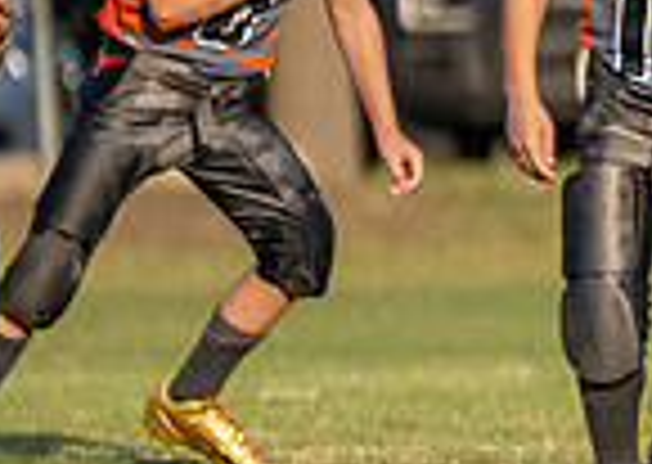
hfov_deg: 1.5
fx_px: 24305
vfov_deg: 1.1
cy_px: 196
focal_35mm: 1315
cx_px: 1844
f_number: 2.8
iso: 320
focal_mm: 200
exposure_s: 1/5000
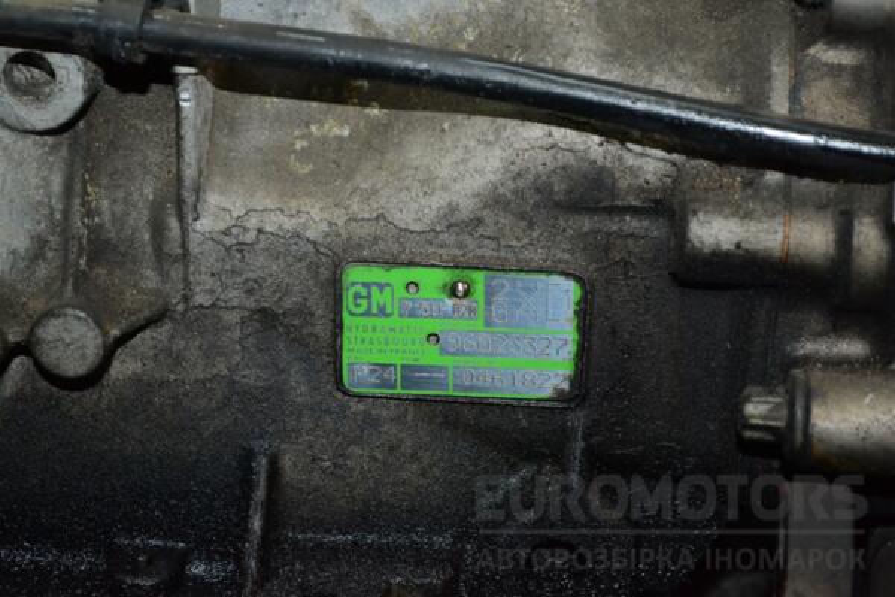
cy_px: 298
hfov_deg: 24.6
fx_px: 2051
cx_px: 448
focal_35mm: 82
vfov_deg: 16.6
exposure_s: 1/60
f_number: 7.1
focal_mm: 55
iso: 1600
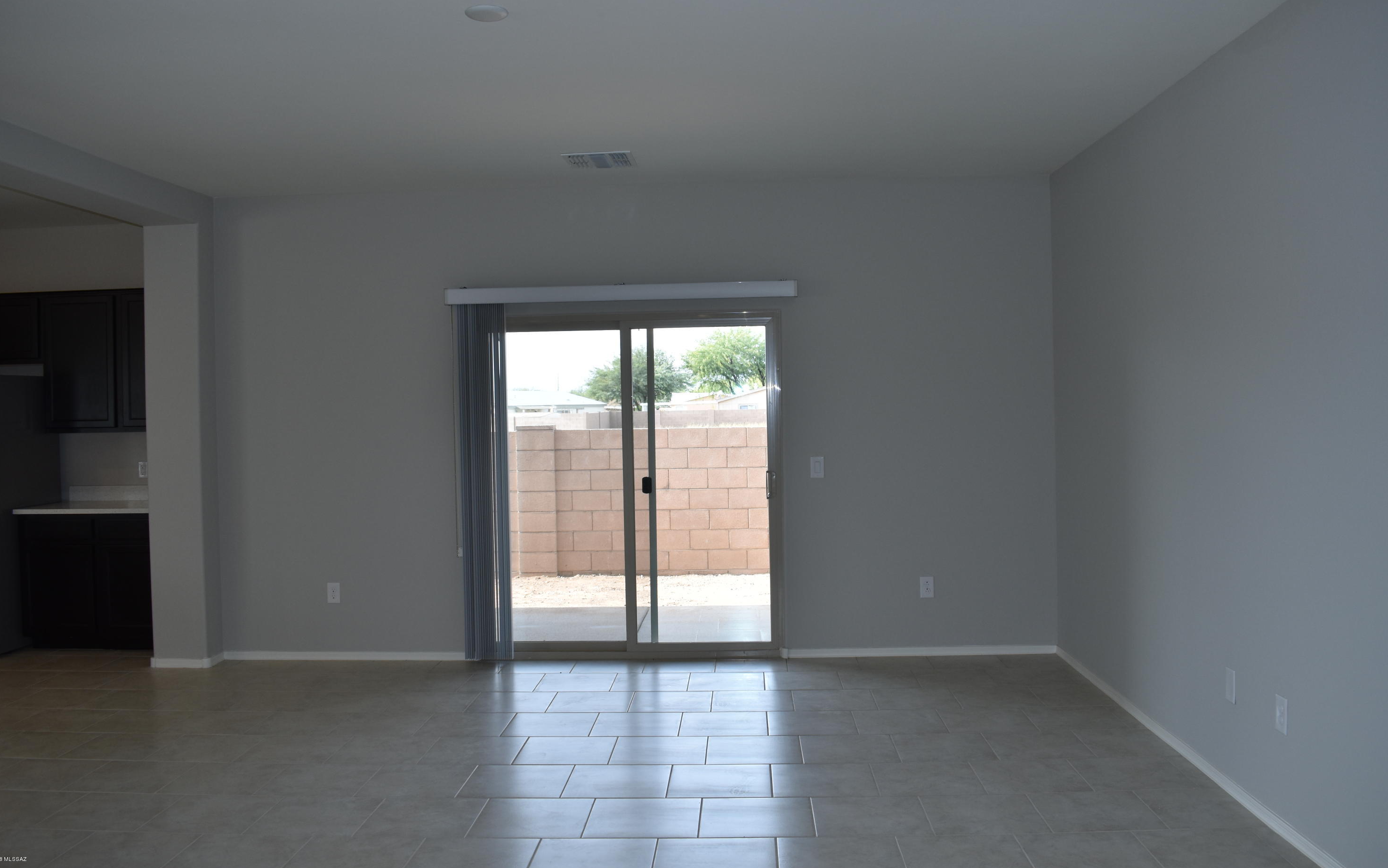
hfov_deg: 66.5
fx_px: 1059
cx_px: 688
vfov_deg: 44.5
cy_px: 418
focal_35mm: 28
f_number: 5.6
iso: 280
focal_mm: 18
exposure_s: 1/125
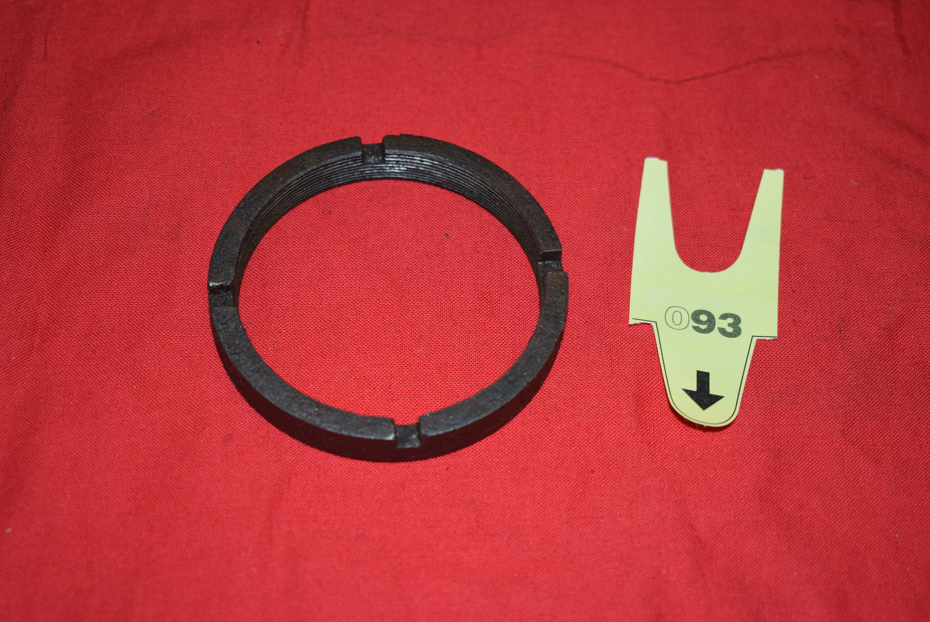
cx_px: 465
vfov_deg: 22.7
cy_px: 311
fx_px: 1551
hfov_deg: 33.4
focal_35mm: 60
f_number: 5
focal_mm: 40
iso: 400
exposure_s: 1/200
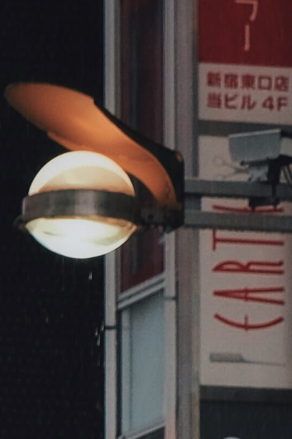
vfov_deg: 3.3
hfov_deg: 2.3
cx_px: -410
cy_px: 1368
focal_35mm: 606
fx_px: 7376
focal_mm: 55
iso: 800
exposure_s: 1/125
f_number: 4.5
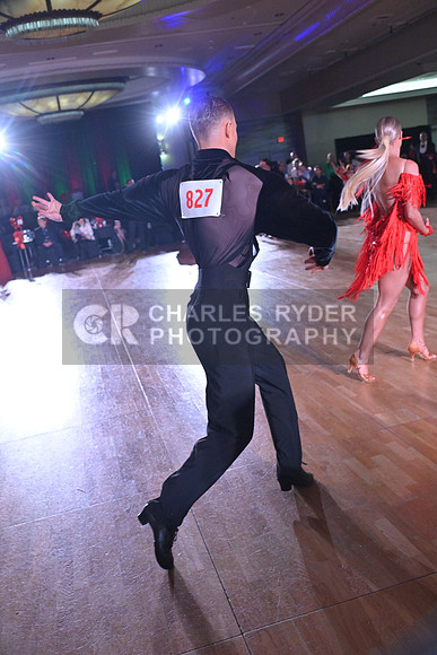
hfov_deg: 38.9
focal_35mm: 34
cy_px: 328
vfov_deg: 55.8
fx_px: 619
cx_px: 218
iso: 5000
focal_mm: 34
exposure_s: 1/400
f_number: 5
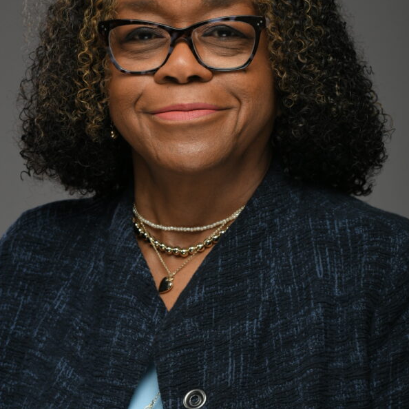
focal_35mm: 186
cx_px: 186
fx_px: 2486
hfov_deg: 9.4
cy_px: 175
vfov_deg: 9.4
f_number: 9
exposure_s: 1/250
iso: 200
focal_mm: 85
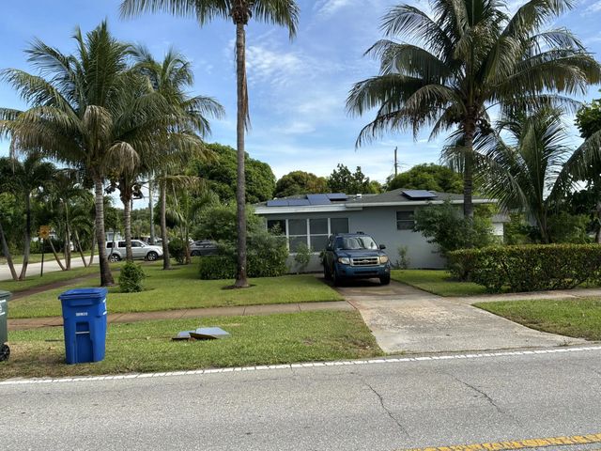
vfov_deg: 49.7
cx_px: 300
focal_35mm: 28
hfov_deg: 63.4
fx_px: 486
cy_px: 226
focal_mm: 3
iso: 25
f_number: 1.8
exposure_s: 1/1311
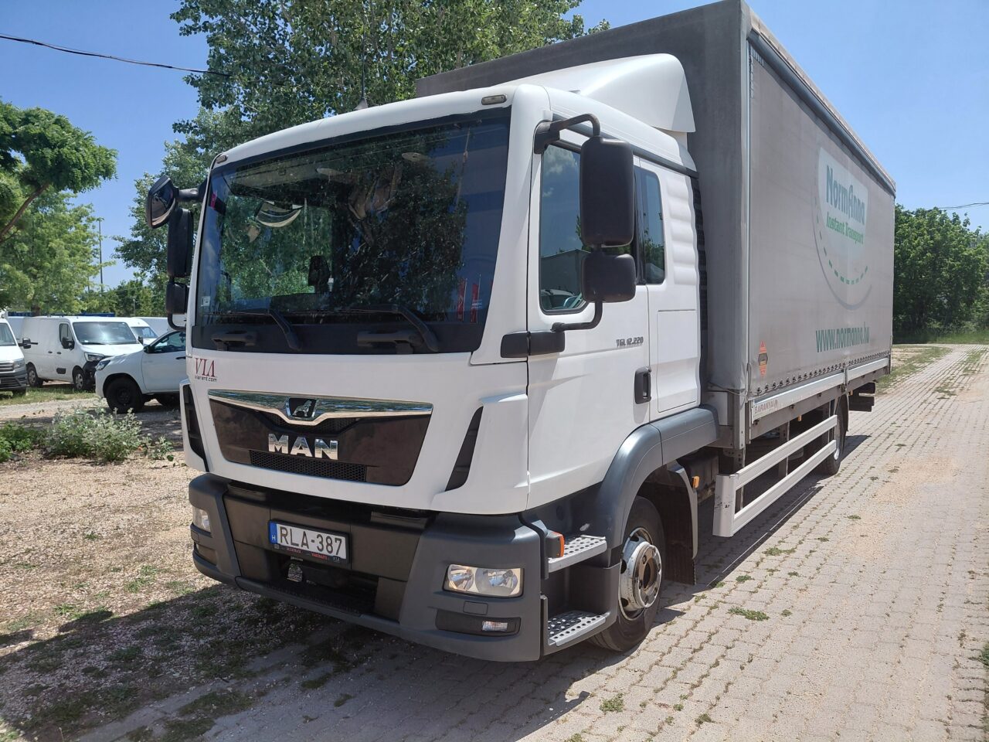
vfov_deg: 54.9
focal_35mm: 25
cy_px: 371
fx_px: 714
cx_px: 494
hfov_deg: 69.4
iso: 50
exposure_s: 1/2528
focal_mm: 4.69
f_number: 1.8
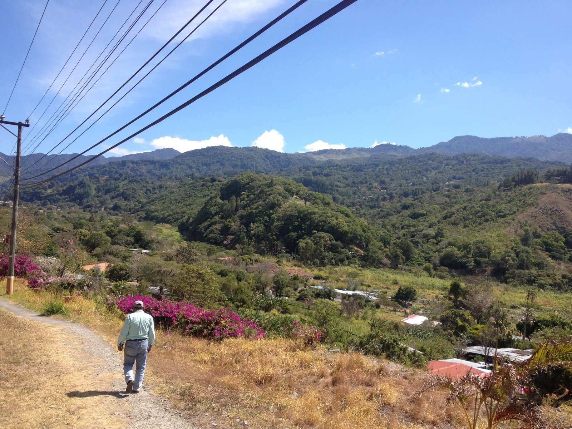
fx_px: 578
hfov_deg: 52.6
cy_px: 214
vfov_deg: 40.7
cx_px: 286
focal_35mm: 35
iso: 50
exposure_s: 1/1082
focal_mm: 4.28
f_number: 2.4
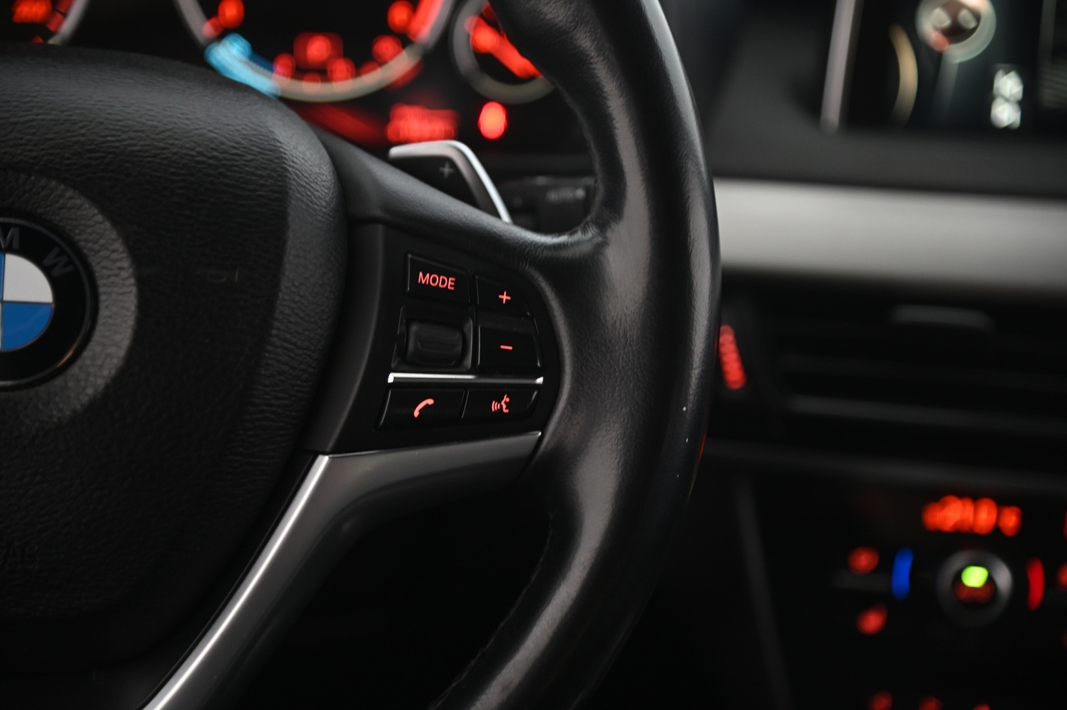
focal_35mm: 92
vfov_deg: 14.8
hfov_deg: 22.2
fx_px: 2724
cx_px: 534
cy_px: 355
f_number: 4
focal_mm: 92
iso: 2000
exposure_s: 1/15
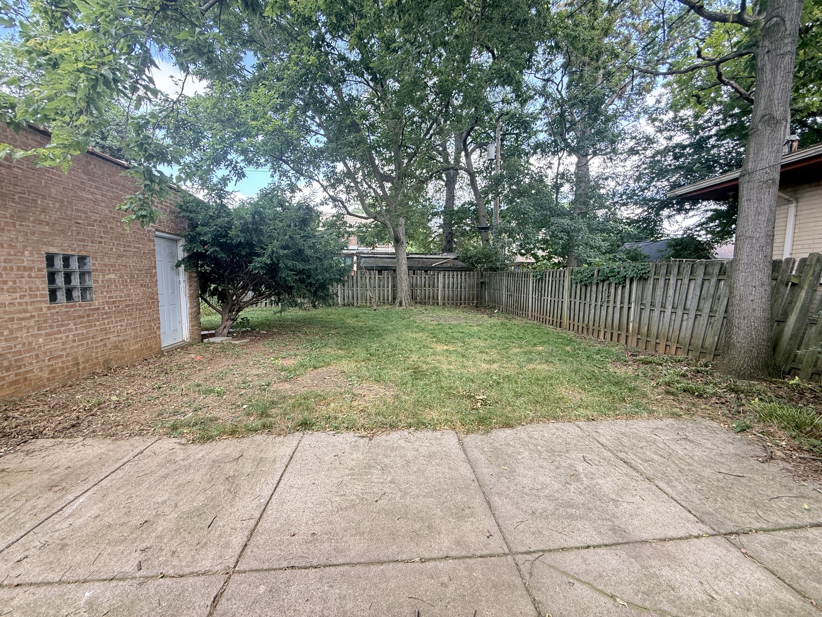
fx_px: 332
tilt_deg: -5.3
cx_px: 411
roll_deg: -0.4
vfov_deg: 85.7
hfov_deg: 102.1
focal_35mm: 14
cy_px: 308
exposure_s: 1/99
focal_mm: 2.22
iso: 80
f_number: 2.2
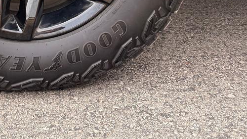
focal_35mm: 67
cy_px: -70
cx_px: 4
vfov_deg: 16.4
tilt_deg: -6.7
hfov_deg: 29.5
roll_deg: +1.2
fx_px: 439
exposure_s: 1/772
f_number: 1.78
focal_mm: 6.76
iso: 100
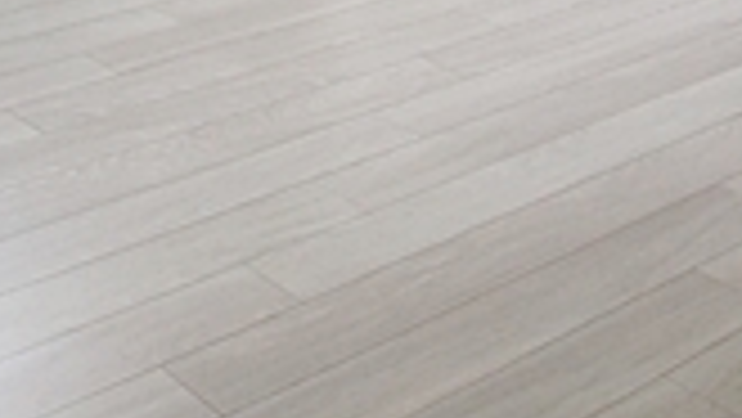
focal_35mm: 76
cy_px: -575
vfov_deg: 12.6
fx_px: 1496
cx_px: 279
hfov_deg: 27.8
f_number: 9
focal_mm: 10
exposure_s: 1/40
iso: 800
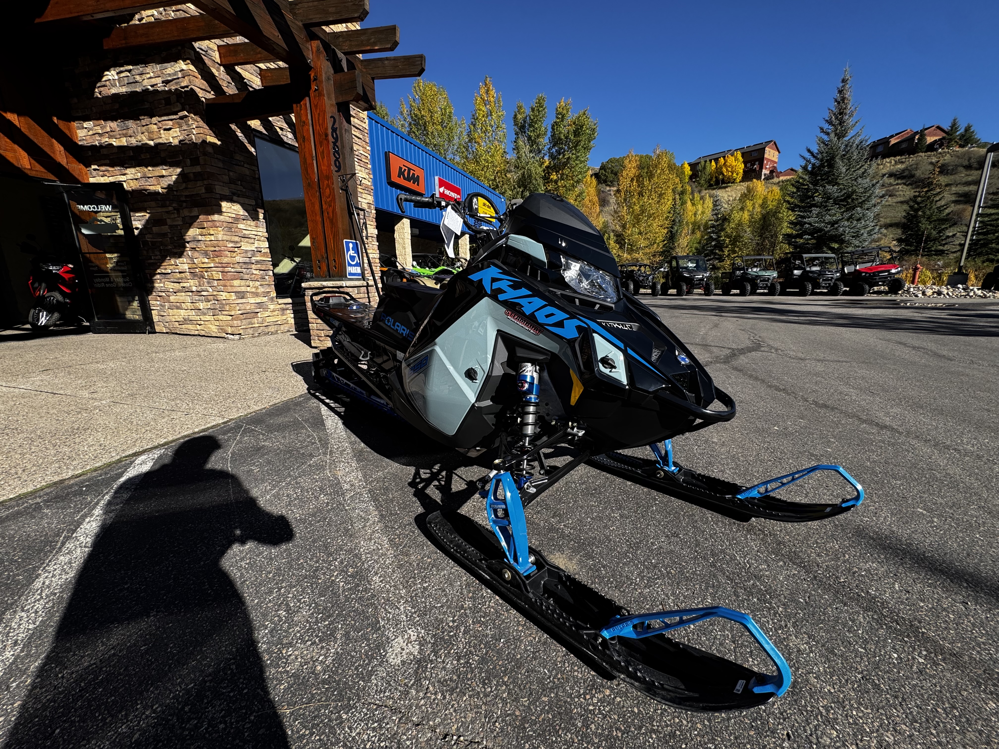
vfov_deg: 85.7
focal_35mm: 14
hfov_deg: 102.1
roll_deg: +1.1
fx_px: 404
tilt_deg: -14.2
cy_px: 374
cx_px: 500
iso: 40
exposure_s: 1/956
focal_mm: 2.22
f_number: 2.2
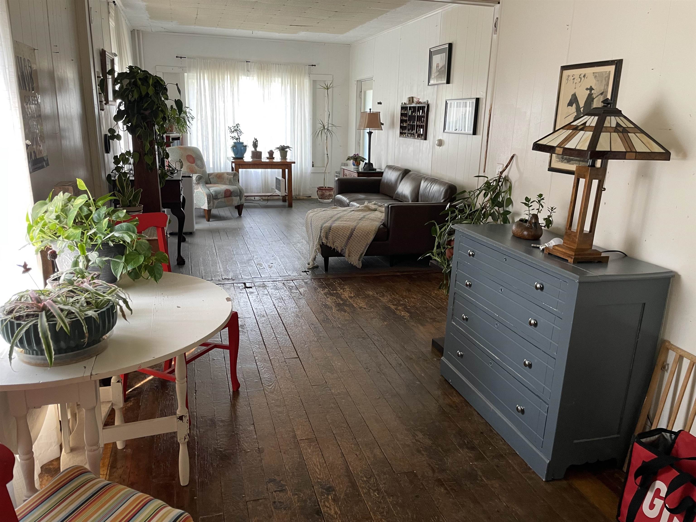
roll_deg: -2.0
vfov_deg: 53.1
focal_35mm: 26
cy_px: 261
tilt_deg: -15.5
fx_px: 523
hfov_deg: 67.3
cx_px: 348
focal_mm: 4.2
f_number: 1.6
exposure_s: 1/60
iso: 125
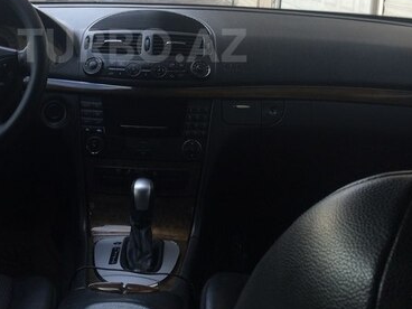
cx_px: 132
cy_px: 45
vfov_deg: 27.3
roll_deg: -1.3
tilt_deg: -8.6
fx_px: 619
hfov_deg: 36.4
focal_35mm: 52
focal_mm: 4.15
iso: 32
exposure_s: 1/100
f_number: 2.2
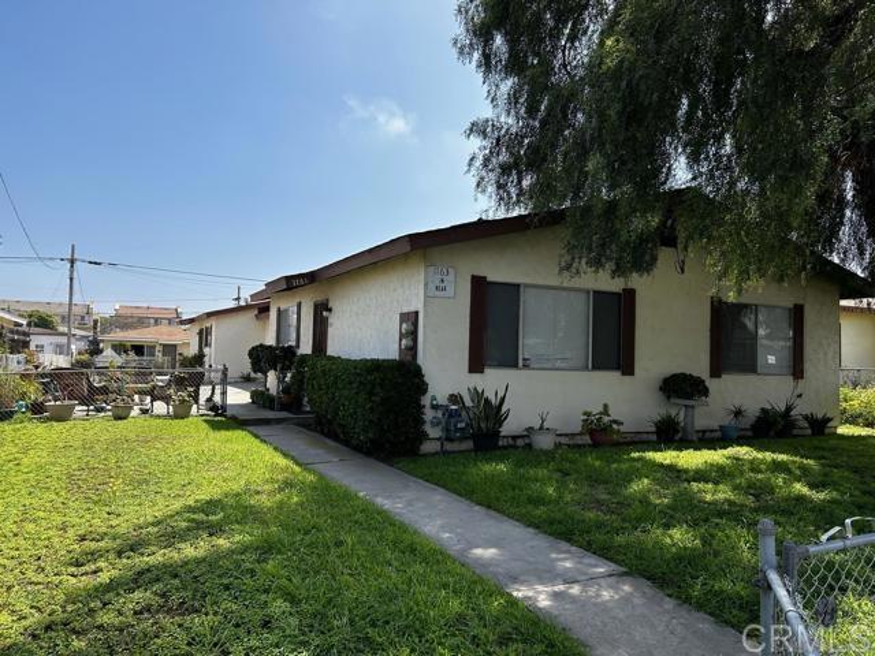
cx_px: 438
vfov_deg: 53.1
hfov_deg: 67.3
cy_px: 328
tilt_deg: +2.4
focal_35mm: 26
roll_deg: -1.8
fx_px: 657
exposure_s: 1/2994
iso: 50
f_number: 1.5
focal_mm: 5.7
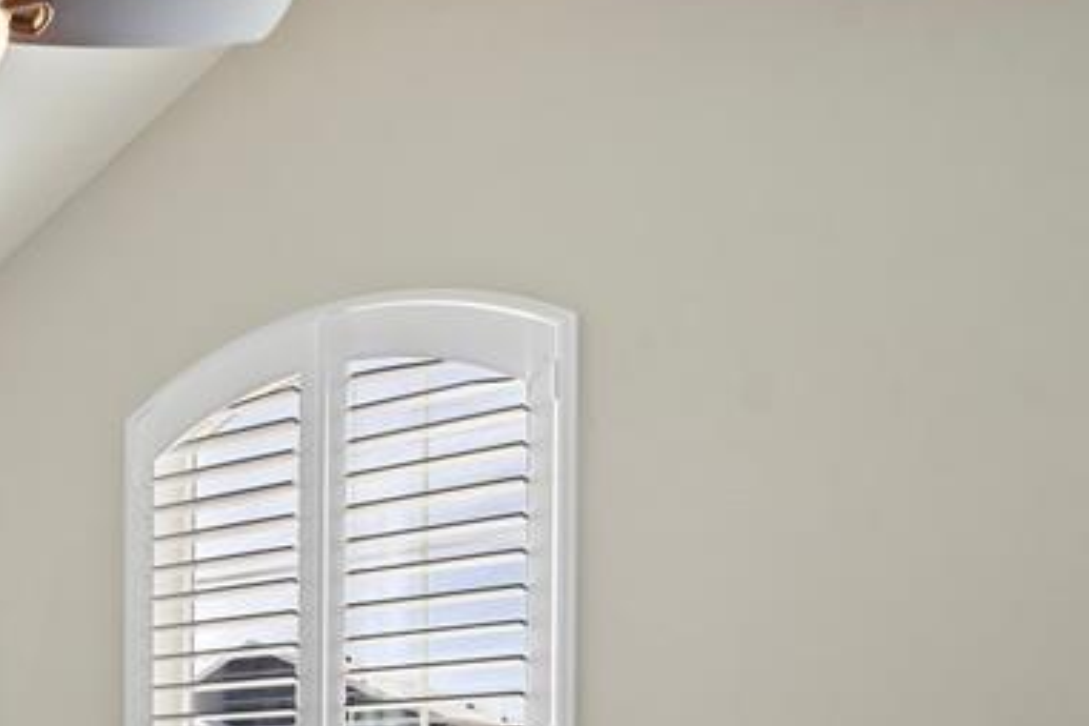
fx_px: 1301
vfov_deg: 27.2
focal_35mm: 43
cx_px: -349
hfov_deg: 32.9
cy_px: 889
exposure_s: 1/3
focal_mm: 16
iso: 50
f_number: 6.7
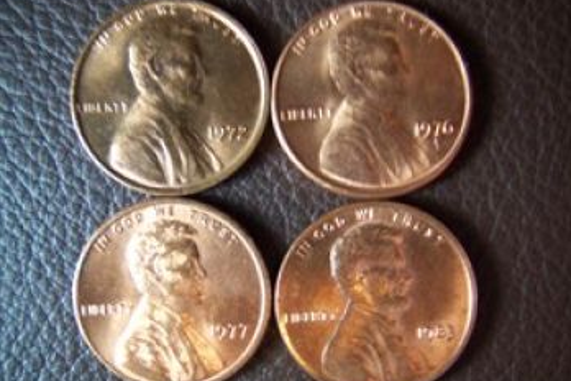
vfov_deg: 33.4
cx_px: 288
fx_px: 634
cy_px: 195
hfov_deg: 48.5
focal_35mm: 40
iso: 200
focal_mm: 6.3
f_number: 3.9
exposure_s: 1/15
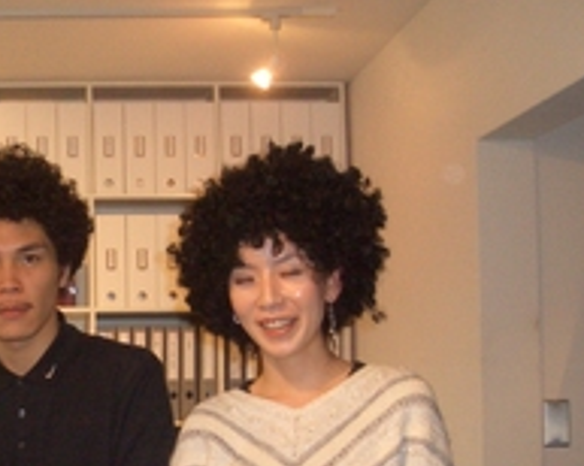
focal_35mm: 73
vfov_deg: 20.4
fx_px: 1260
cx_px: 18
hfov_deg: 25.0
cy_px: 445
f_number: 4
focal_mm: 4.8
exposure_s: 1/40
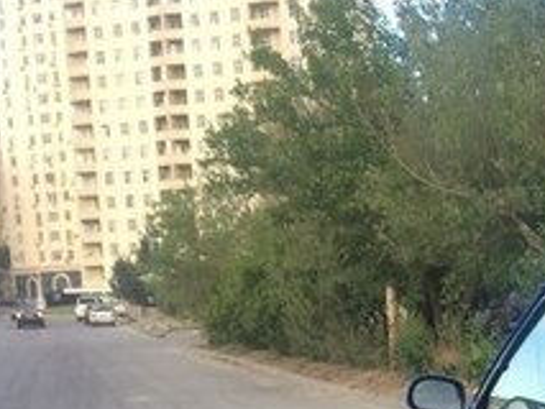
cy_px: 607
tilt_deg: -8.0
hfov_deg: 20.4
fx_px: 1418
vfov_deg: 15.2
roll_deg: +0.8
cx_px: 650
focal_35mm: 90
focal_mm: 4.15
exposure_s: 1/100
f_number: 2.2
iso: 50
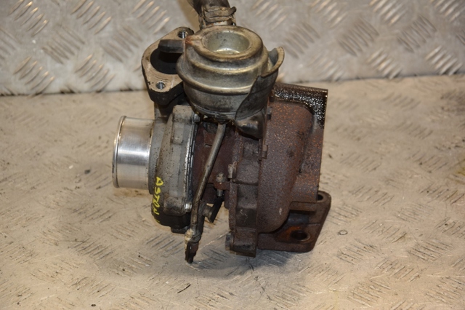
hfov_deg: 18.2
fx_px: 1452
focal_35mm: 112
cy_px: 155
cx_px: 232
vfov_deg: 12.2
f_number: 5.3
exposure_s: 1/200
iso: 800
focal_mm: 75
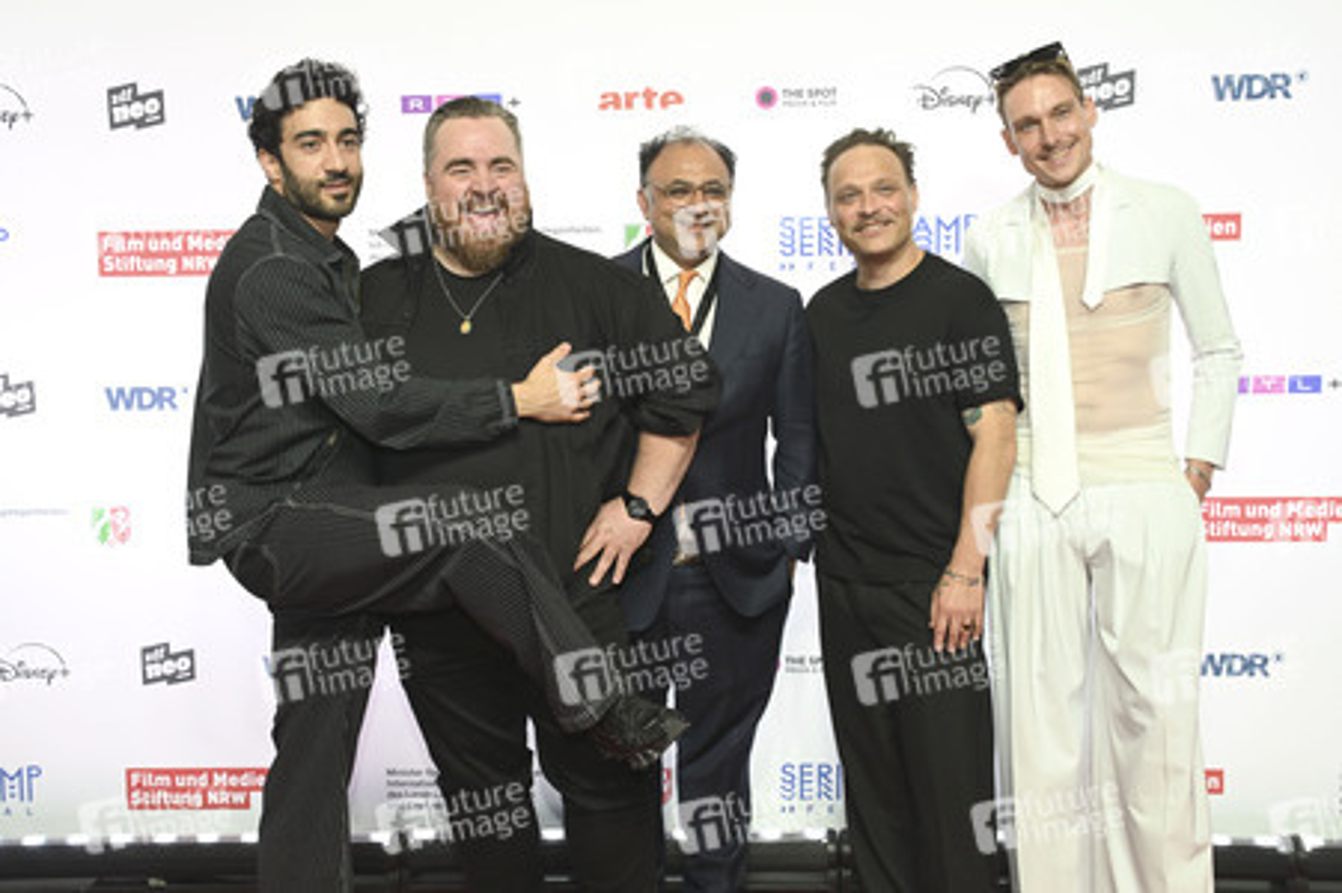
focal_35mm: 39
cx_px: 671
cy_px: 446
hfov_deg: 49.6
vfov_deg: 34.2
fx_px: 1453
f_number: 5
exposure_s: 1/200
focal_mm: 39
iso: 1600
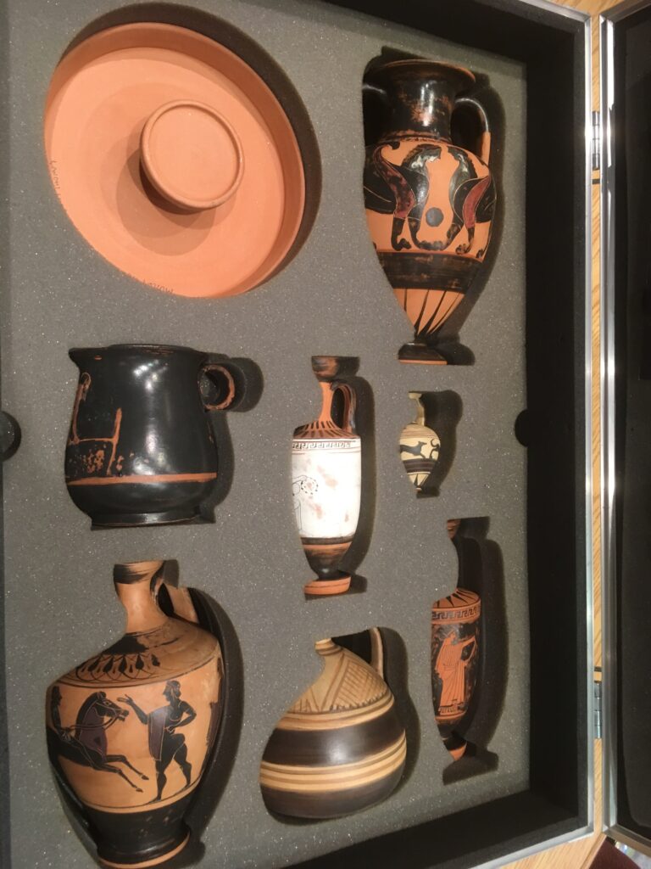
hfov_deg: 48.2
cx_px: 326
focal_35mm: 29
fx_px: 727
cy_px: 434
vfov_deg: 61.7
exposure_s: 1/30
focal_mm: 4.15
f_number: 2.2
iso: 100
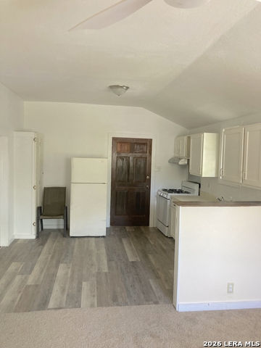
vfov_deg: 63.4
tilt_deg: +0.1
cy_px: 174
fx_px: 281
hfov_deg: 49.7
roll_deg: -1.3
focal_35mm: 28
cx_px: 130
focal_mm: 3.99
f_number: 1.8
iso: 200
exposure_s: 1/60
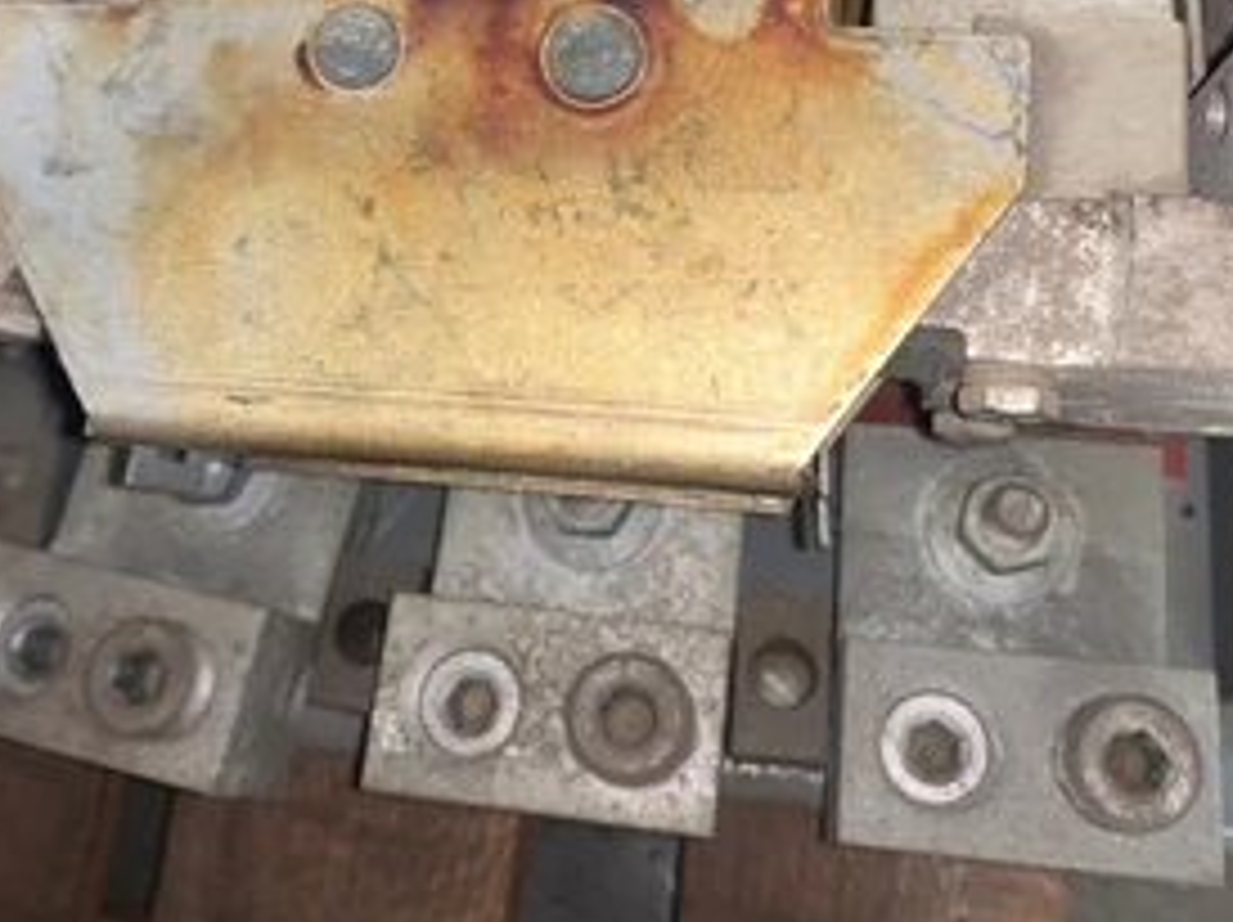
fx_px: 1352
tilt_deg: -67.9
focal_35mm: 38
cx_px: 576
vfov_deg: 37.3
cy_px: 306
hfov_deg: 49.0
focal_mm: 4.25
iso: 25
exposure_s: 1/8
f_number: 1.8
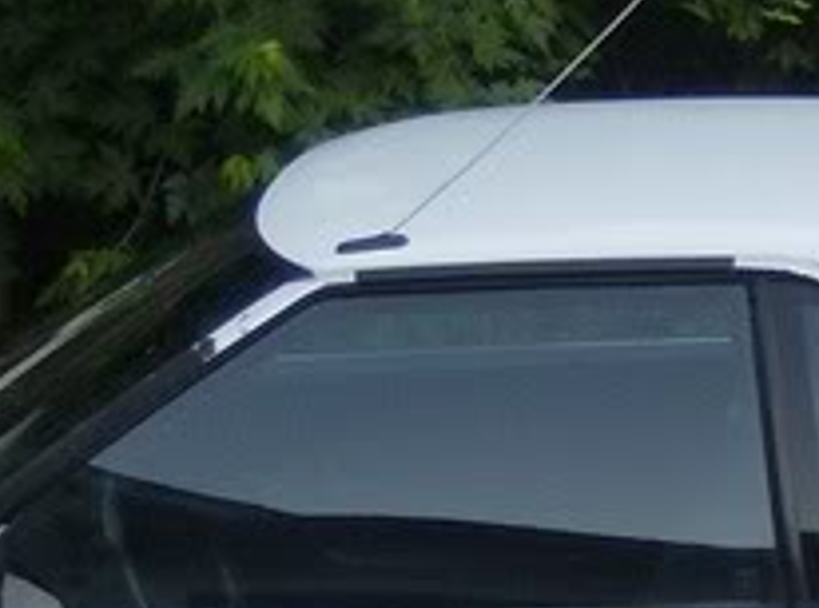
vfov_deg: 8.2
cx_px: 410
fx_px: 4220
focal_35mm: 179
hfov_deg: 11.1
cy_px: 640
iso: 197
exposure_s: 1/79.1
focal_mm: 7.7
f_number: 3.1
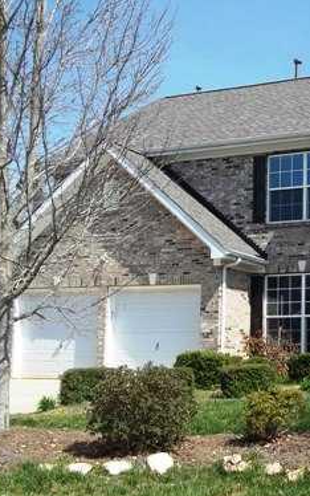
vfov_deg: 35.1
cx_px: 319
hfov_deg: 21.5
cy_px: 275
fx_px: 783
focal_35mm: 58
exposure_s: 1/125
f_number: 8.8
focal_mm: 5.7
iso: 64
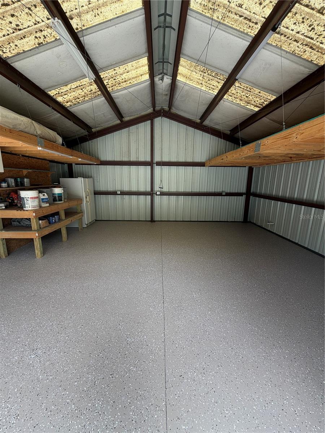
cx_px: 162
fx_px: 175
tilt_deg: -10.6
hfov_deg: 85.7
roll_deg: -0.3
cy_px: 216
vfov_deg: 102.1
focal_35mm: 14
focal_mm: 2.22
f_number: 2.2
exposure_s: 1/143
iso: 40
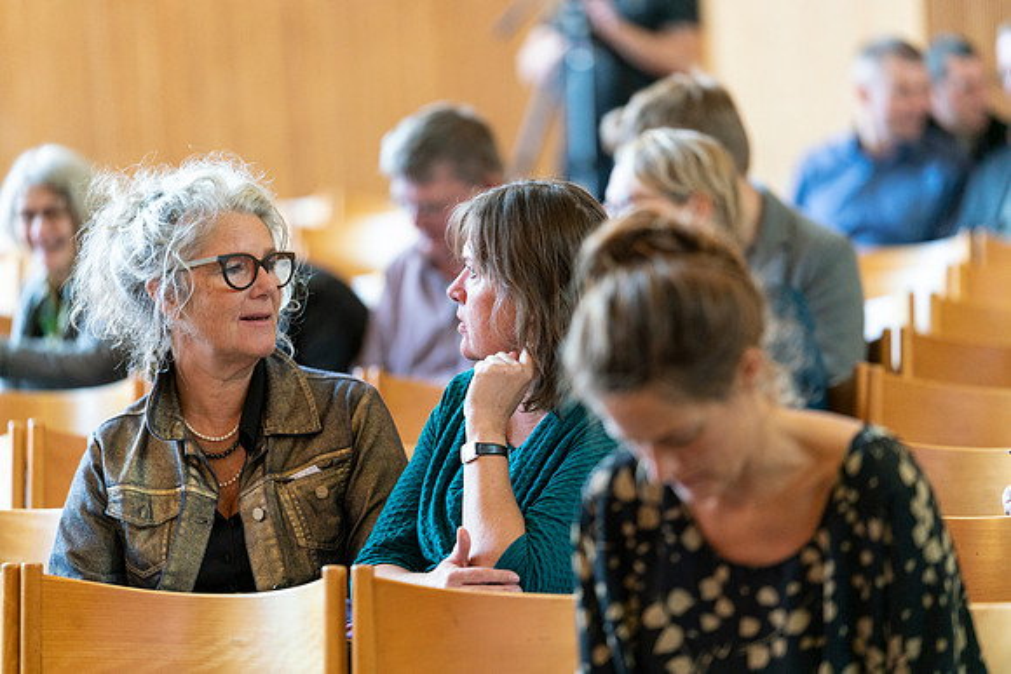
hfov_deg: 10.3
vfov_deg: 6.9
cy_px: 337
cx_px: 506
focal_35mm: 200
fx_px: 5618
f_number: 2.8
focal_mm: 200
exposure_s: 1/320
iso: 2500
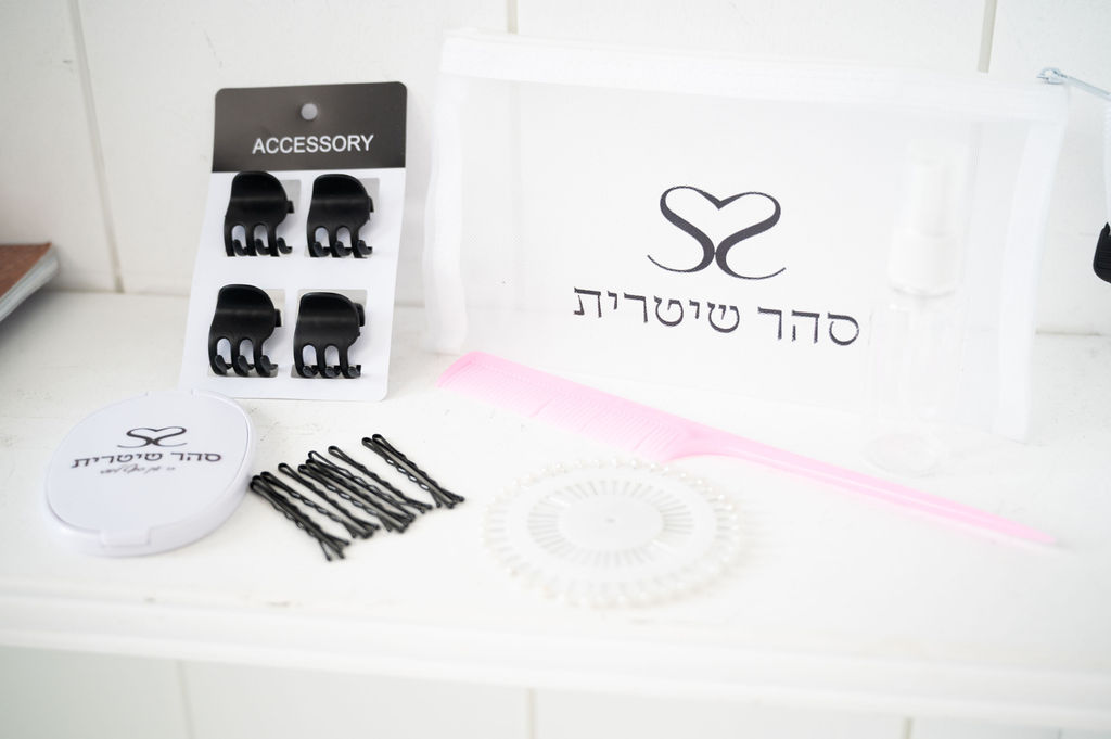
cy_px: 370
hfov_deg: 43.6
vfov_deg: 29.8
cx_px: 556
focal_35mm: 45
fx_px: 1388
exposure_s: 1/100
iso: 200
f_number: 4
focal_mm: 45
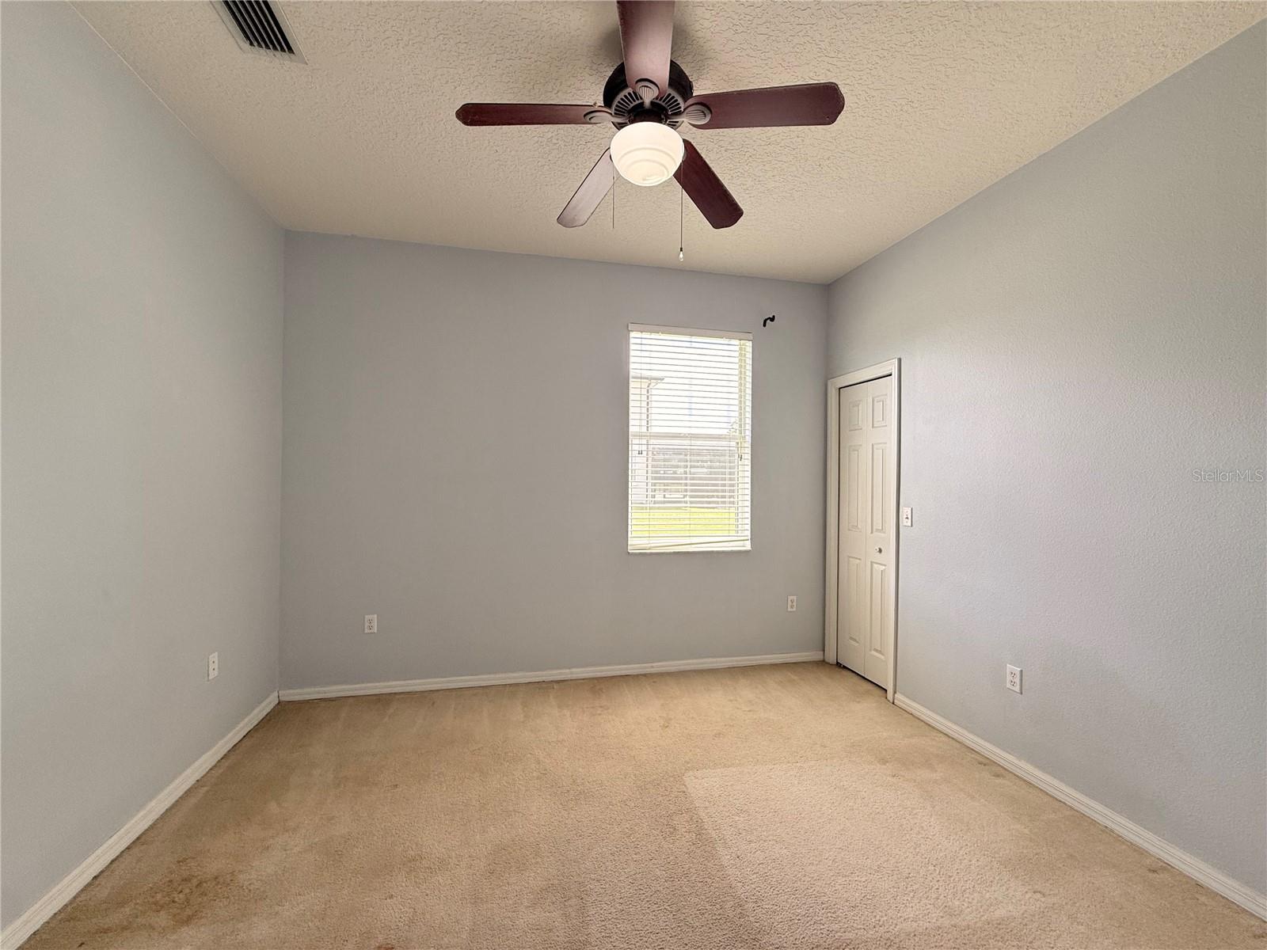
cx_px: 634
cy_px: 475
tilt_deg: +0.5
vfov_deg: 85.7
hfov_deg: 102.1
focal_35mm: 14
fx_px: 512
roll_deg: -0.7
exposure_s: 1/137
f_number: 2.2
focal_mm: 2.22
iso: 64
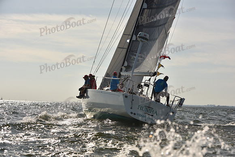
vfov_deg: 19.5
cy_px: 78
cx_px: 118
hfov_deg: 28.8
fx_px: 457
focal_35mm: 70
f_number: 6.3
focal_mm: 70
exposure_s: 1/1000
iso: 250
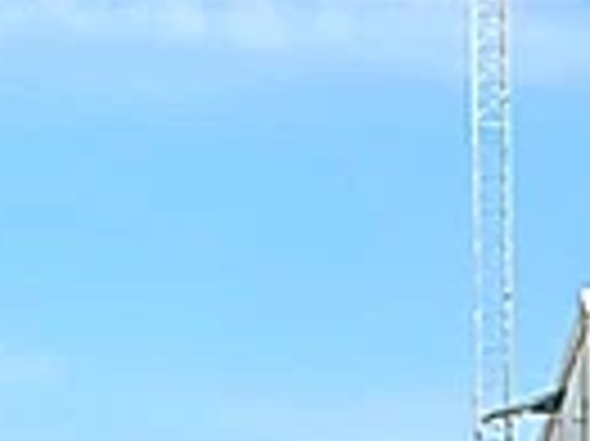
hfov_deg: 9.8
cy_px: 1177
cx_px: 356
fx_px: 3457
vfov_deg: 6.8
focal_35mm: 203
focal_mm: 6.86
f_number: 1.78
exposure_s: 1/4219
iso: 80
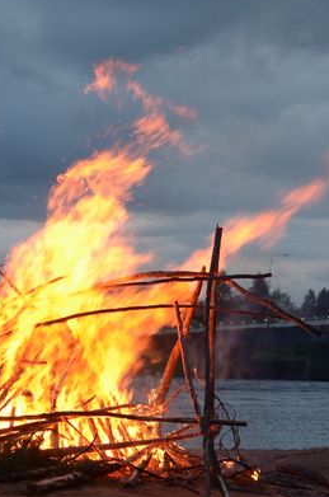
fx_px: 1625
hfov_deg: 11.5
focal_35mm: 118
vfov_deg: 17.1
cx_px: 71
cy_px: 450
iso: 500
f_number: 6.3
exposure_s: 1/100
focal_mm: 30
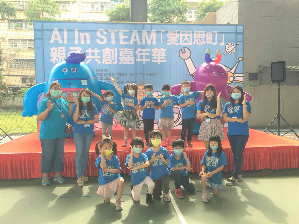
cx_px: 150
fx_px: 250
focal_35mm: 29
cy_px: 112
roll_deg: -0.4
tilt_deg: -3.5
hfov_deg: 61.7
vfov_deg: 48.2
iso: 25
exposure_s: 1/120
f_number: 2.2
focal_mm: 4.15
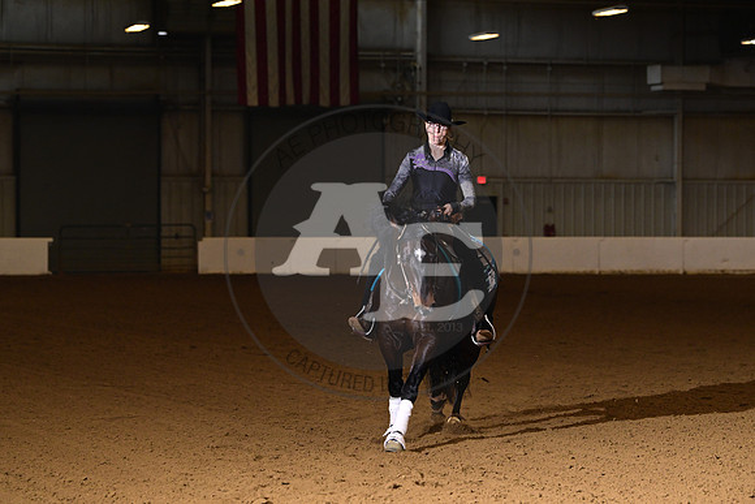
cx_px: 378
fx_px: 2832
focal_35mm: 135
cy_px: 252
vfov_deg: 10.2
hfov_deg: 15.2
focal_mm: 135
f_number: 5
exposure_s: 1/200
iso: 2500
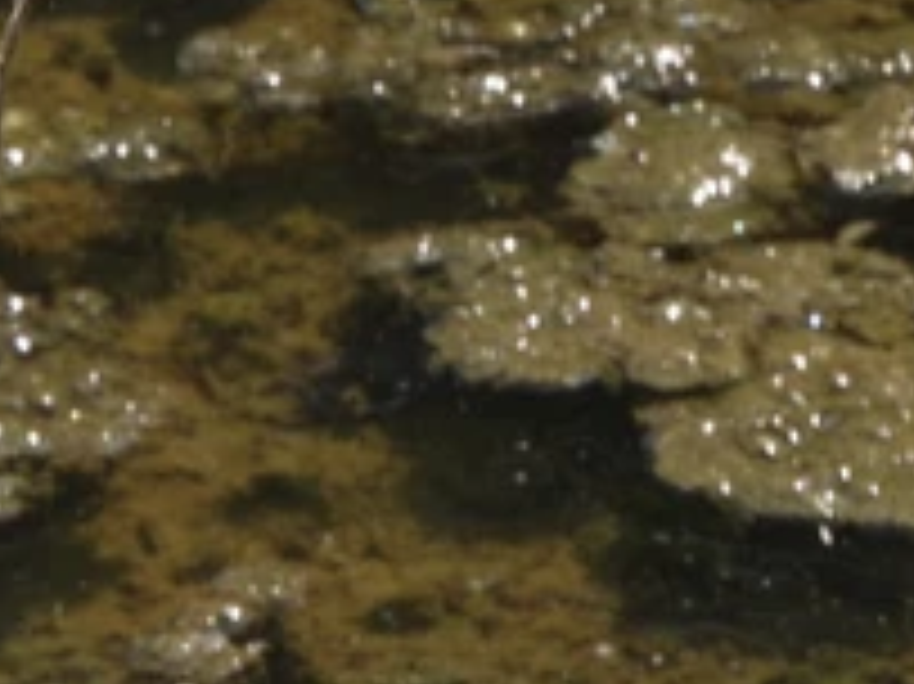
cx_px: -5
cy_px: -212
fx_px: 66683
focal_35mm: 2527
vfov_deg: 0.6
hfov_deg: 0.8
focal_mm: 143
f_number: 6.3
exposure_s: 1/320
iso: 100
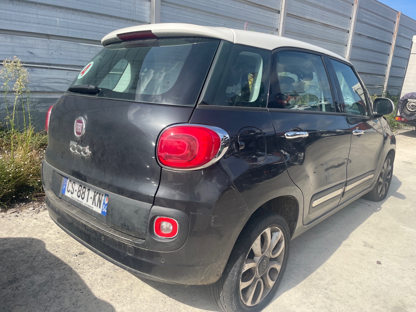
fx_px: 312
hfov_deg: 67.3
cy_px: 156
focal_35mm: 26
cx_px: 208
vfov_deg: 53.1
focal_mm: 4.2
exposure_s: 1/2020
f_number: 1.6
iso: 32
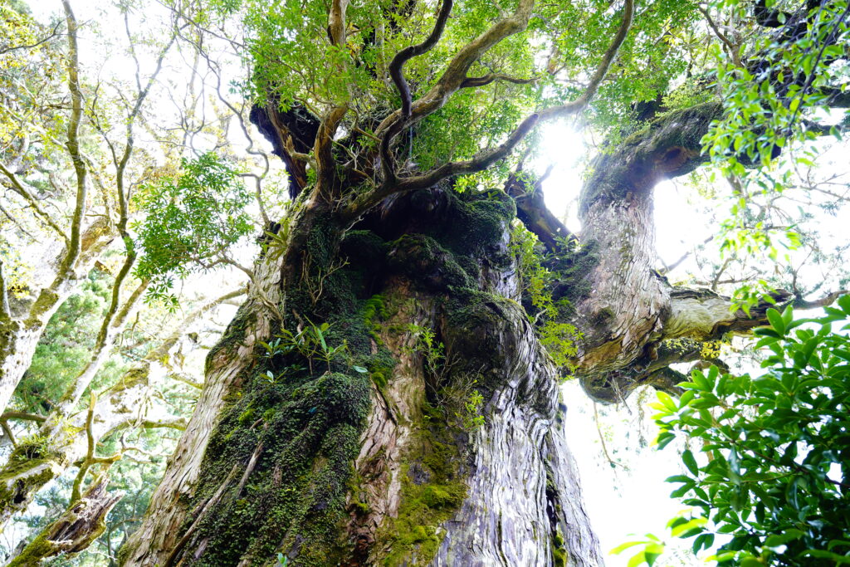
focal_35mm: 25
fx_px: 590
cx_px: 425
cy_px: 284
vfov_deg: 51.3
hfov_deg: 71.5
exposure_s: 1/25
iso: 80
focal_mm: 25
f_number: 4
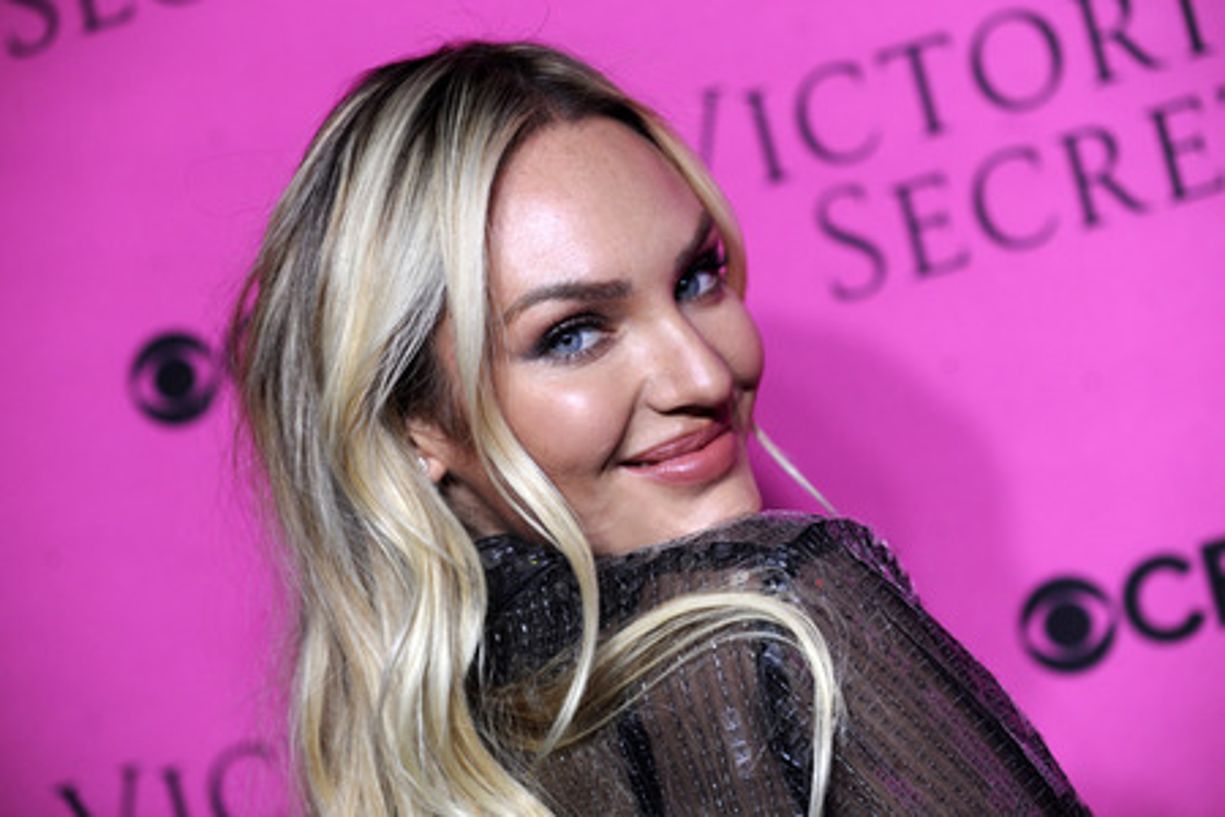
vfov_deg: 12.2
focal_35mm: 112
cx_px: 612
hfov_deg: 18.3
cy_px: 408
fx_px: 3811
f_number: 4.5
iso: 1600
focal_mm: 112
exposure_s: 1/400
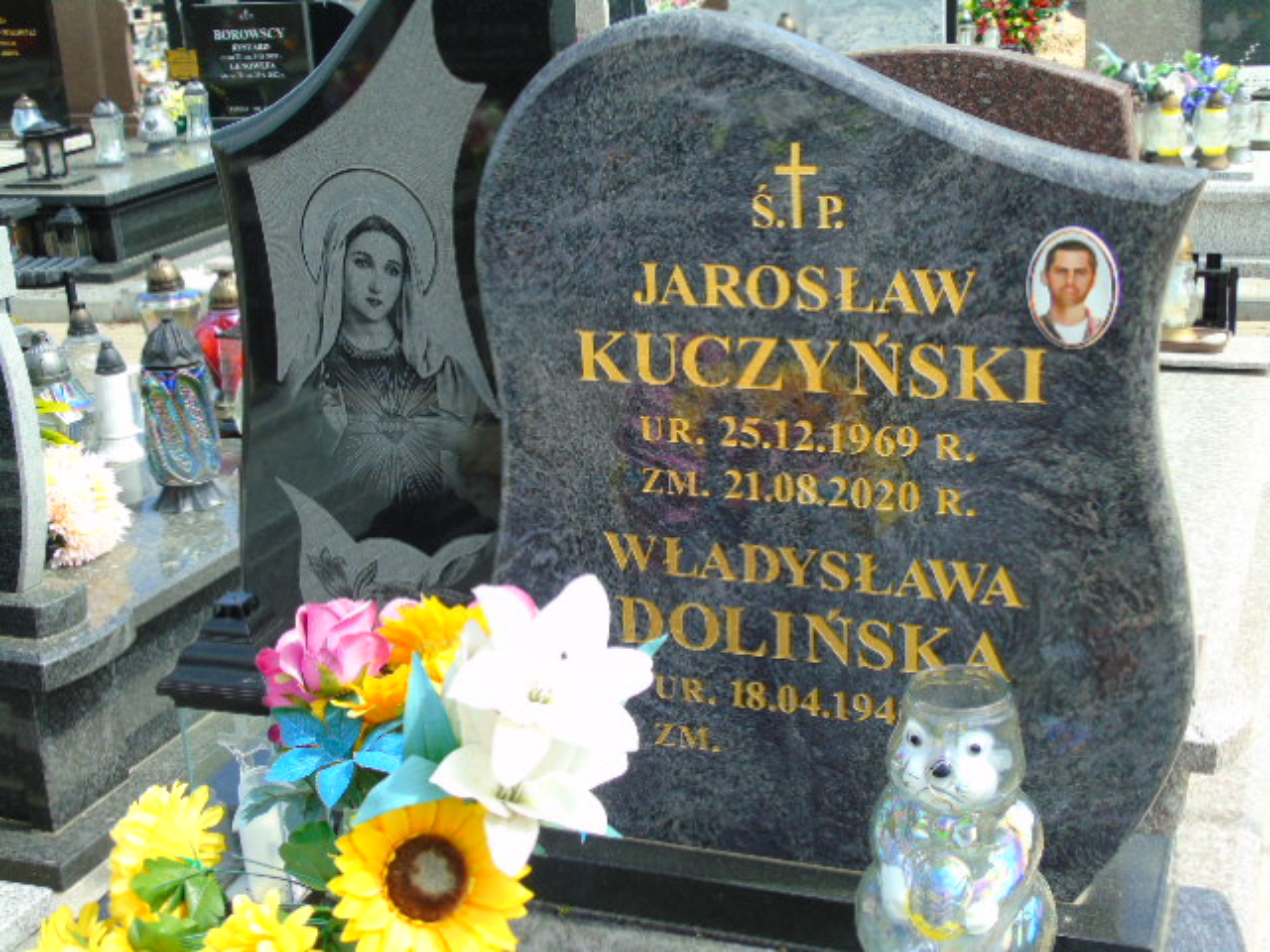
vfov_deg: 31.5
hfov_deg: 41.2
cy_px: 476
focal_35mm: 46
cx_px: 635
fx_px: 1688
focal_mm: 8.2
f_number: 4.1
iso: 80
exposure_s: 1/320
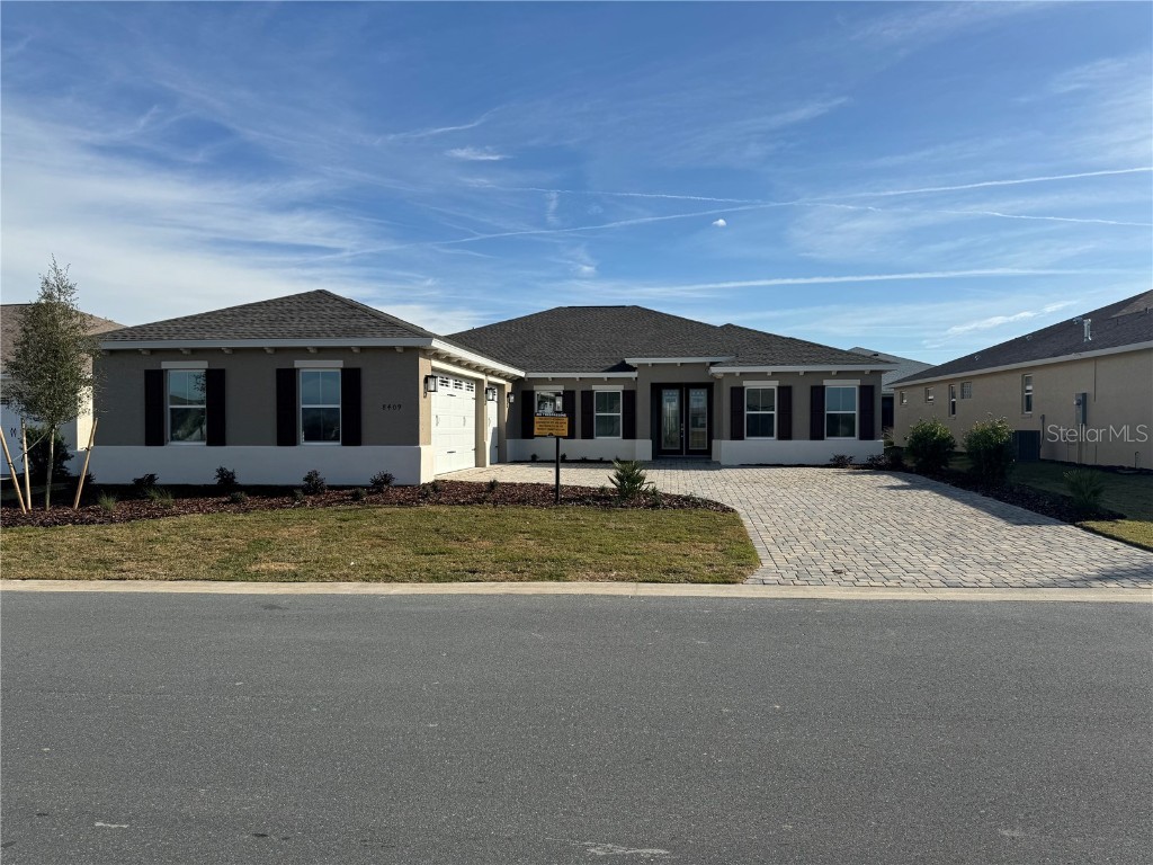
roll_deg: -0.2
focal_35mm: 24
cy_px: 432
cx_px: 576
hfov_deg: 71.6
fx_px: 799
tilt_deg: -0.2
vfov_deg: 56.8
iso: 80
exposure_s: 1/6410
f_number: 1.78
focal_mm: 6.86
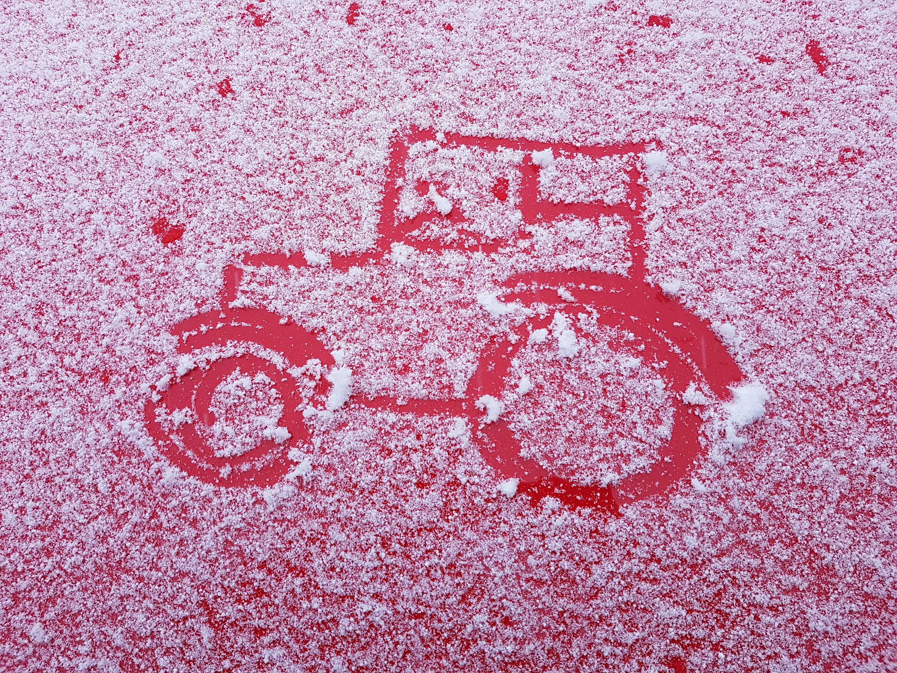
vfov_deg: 53.1
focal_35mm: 26
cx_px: 448
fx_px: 674
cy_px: 336
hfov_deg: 67.3
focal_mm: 4.2
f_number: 1.7
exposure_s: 1/211
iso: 50
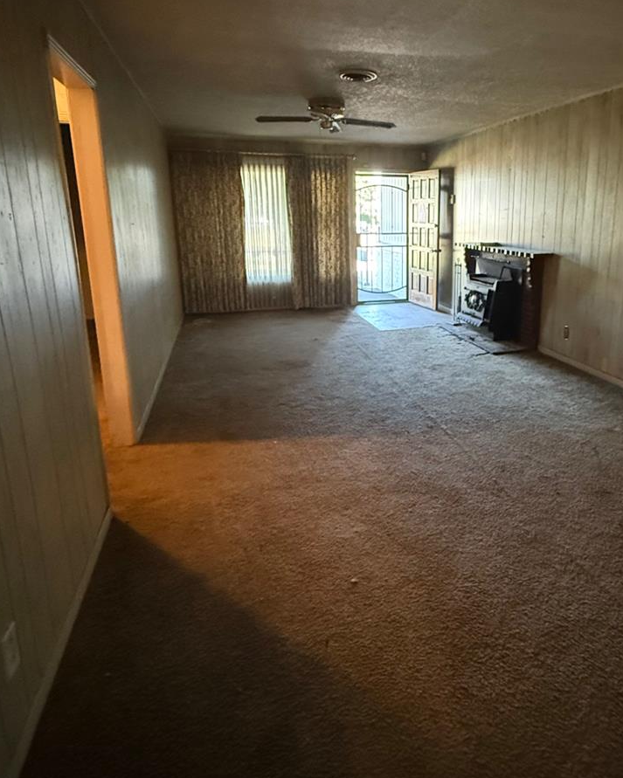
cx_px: 411
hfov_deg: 59.6
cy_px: 340
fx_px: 530
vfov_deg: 72.3
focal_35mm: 23
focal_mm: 2.22
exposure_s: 1/60
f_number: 2.2
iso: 1600
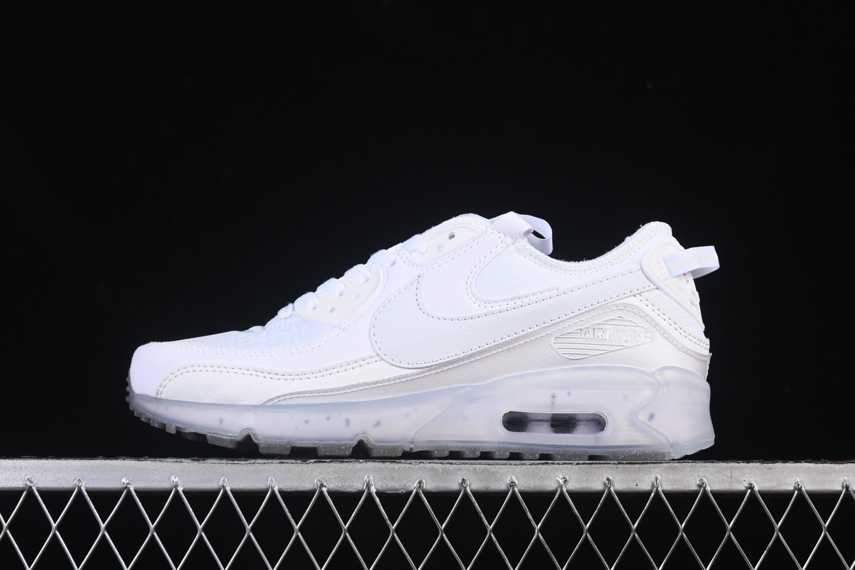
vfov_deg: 18.2
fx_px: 1781
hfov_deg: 27.0
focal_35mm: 75
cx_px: 428
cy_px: 285
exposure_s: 1/100
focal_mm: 50
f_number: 8
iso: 160
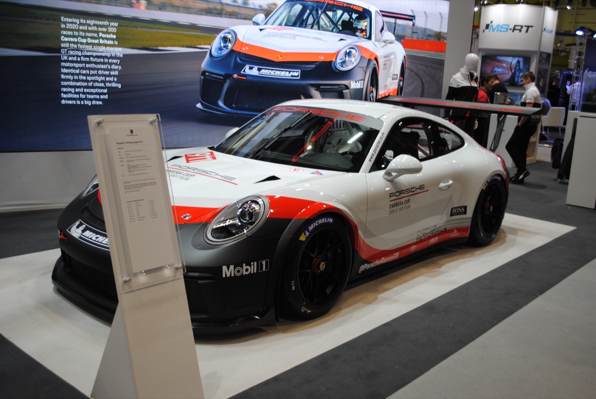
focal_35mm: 36
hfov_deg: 53.1
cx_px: 298
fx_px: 597
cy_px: 200
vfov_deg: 37.0
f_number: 4
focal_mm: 24
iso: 200
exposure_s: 1/30
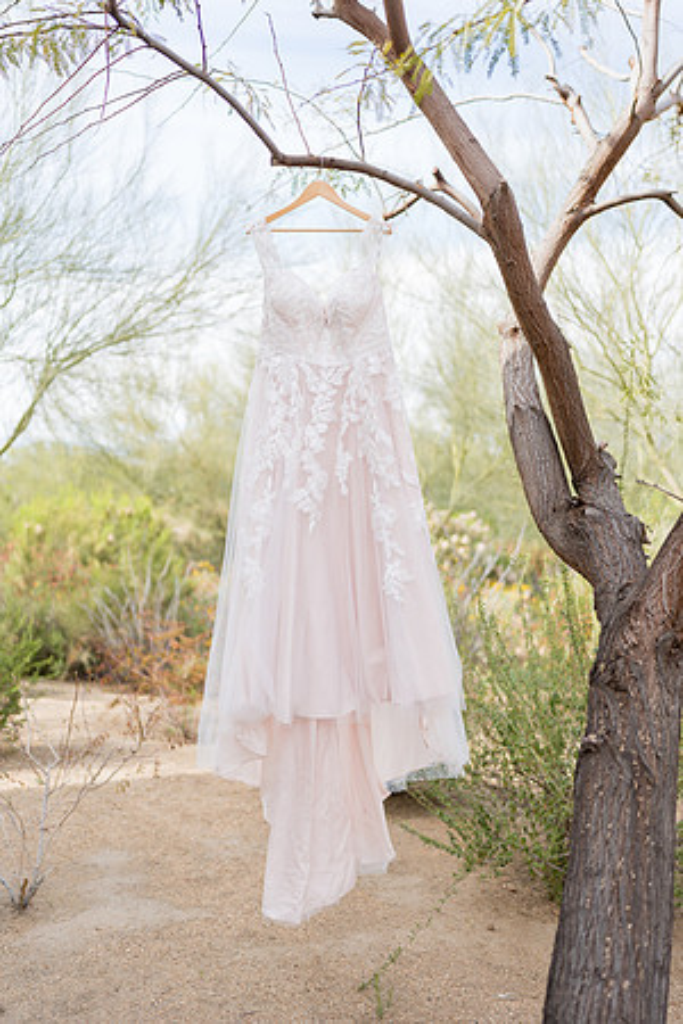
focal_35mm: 35
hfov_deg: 37.9
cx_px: 342
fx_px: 996
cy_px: 512
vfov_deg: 54.4
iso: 100
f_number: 1.4
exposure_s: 1/1600
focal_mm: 35
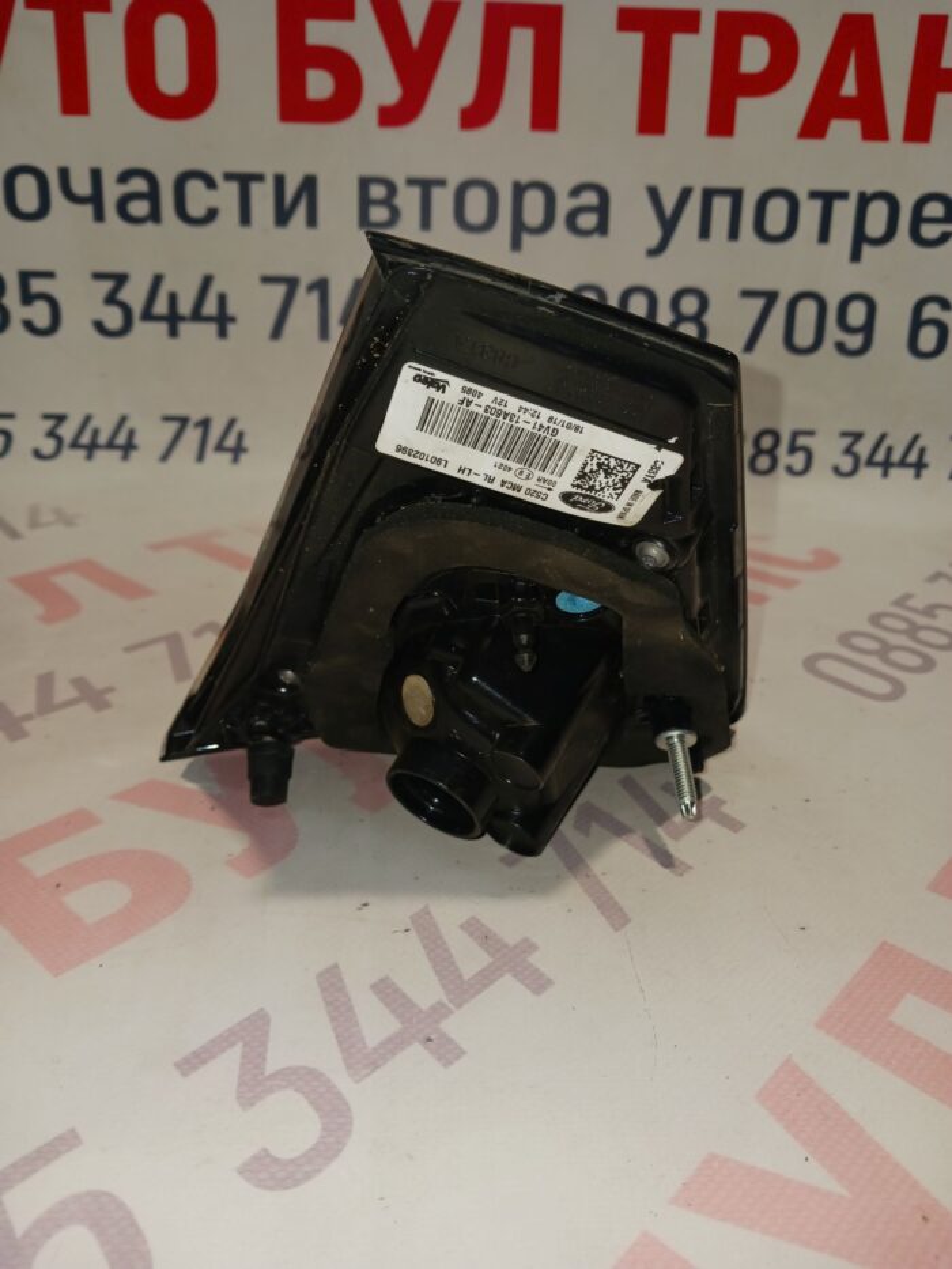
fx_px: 990
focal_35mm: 27
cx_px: 476
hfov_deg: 51.4
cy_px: 634
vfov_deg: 65.3
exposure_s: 1/50
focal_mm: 4
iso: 64
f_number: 1.8
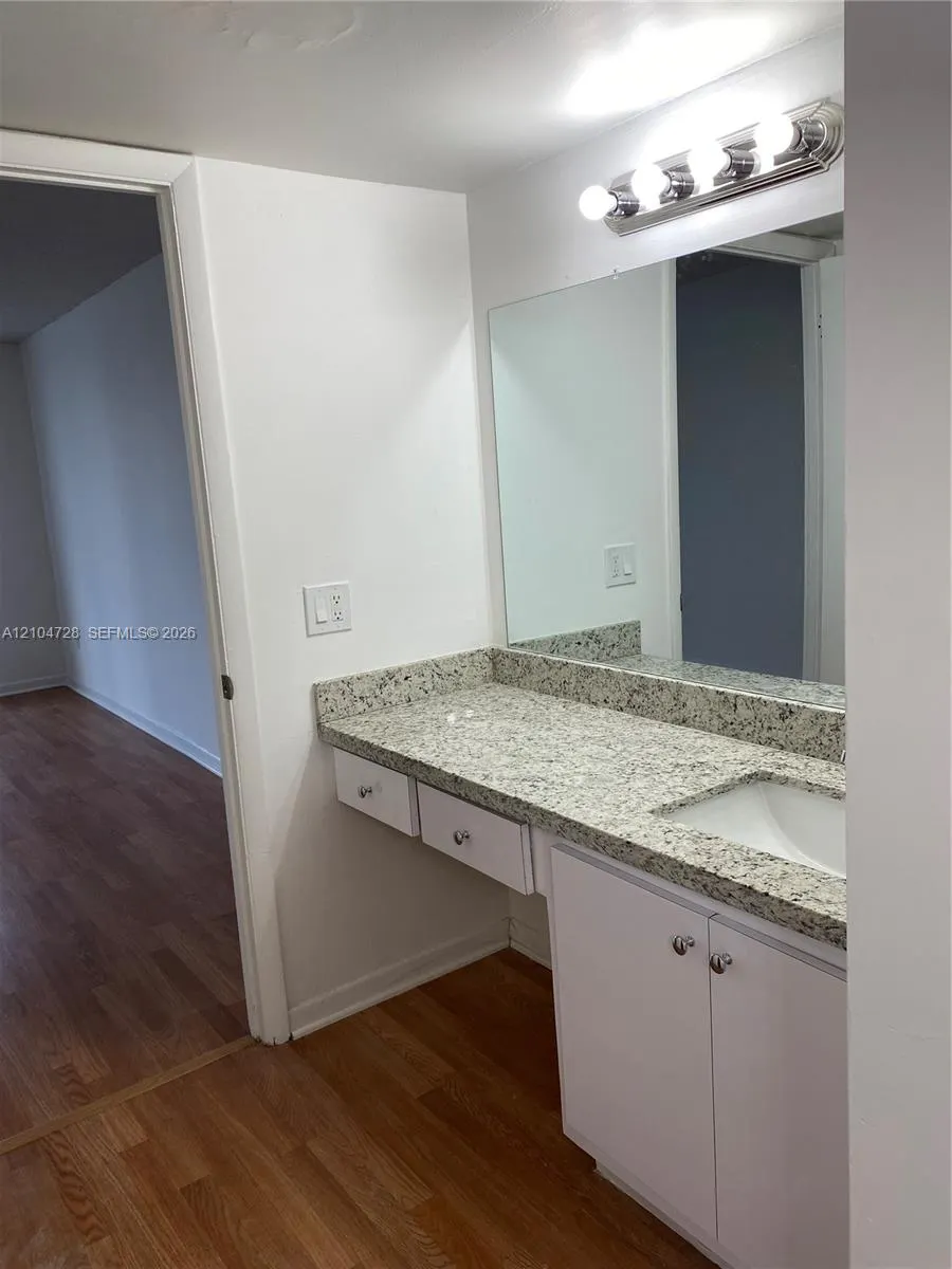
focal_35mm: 26
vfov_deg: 67.3
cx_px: 476
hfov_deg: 53.1
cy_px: 634
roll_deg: +4.6
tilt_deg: -8.5
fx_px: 953
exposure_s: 1/120
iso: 50
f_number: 1.8
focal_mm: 4.25
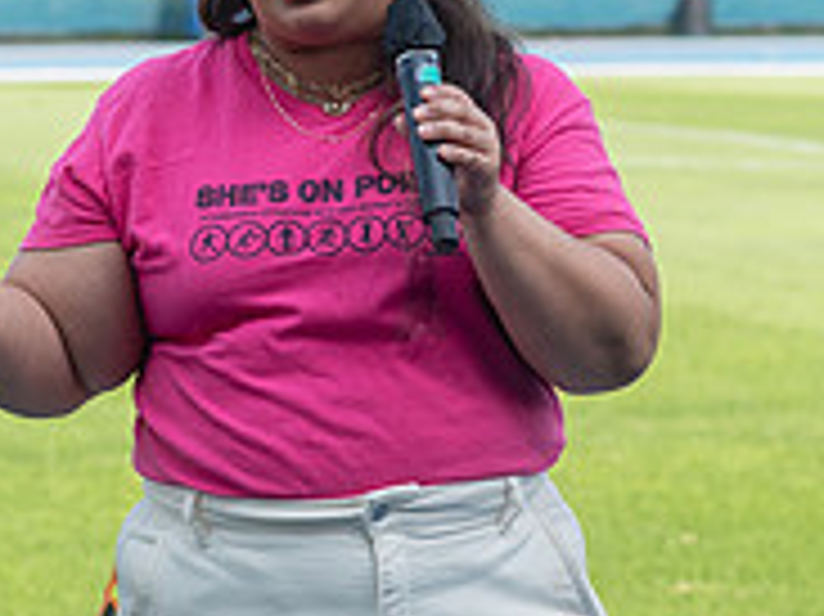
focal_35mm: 305
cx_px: 419
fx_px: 7255
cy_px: 263
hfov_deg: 6.5
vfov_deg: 4.9
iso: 160
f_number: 5.6
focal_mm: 100
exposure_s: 1/400
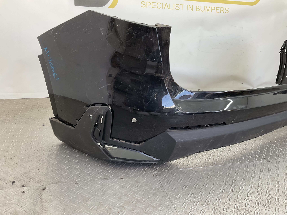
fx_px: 240
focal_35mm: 29
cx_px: 144
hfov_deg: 61.7
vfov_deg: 48.2
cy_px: 108
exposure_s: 1/120
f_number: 1.8
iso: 32
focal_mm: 3
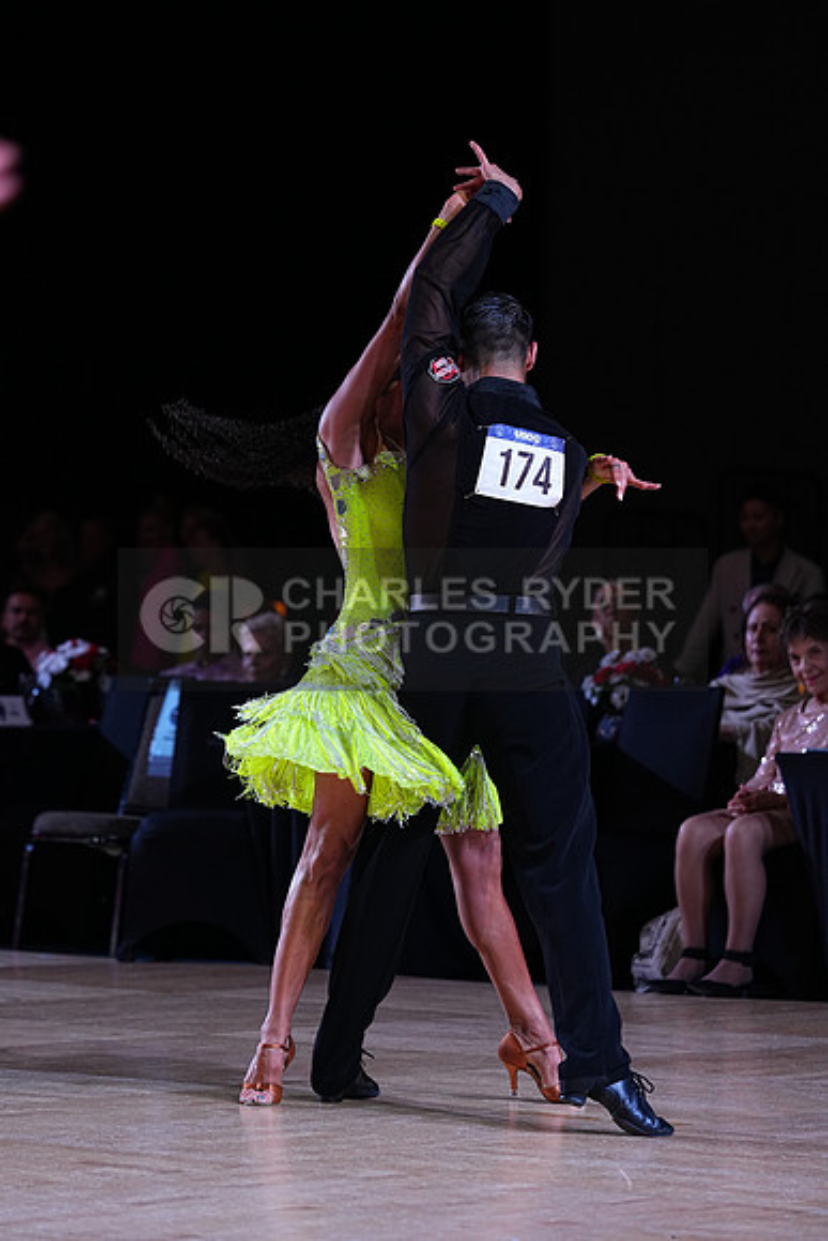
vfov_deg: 13.9
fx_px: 5103
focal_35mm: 148
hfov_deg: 9.3
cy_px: 620
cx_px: 414
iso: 1000
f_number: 4
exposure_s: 1/400
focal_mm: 148
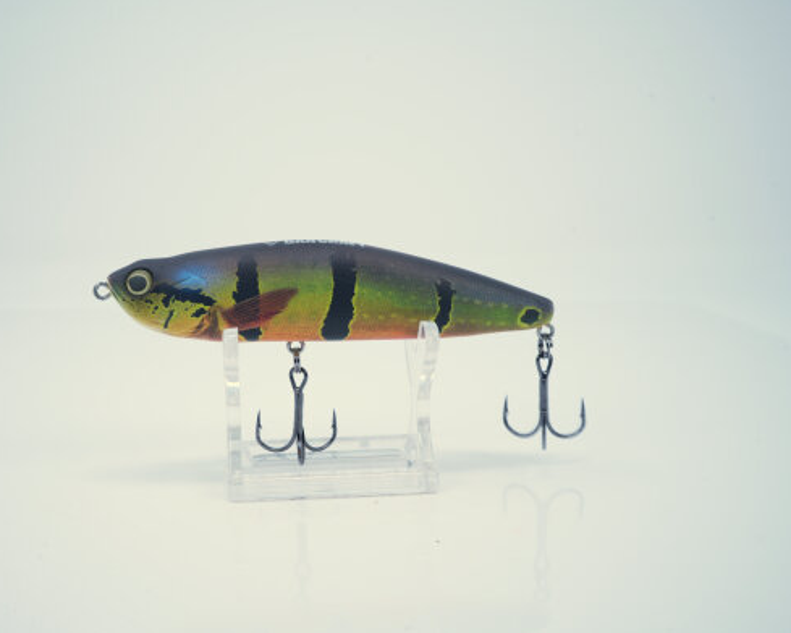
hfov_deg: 47.6
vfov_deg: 39.1
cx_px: 307
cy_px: 317
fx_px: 889
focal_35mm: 38
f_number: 13
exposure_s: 1/8
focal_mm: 33
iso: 100
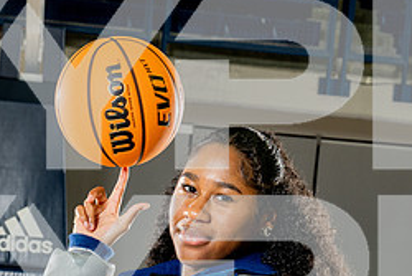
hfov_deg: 20.0
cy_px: 283
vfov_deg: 13.2
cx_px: 148
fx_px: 1168
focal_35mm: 102
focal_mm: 44
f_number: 8
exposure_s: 1/250
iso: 640
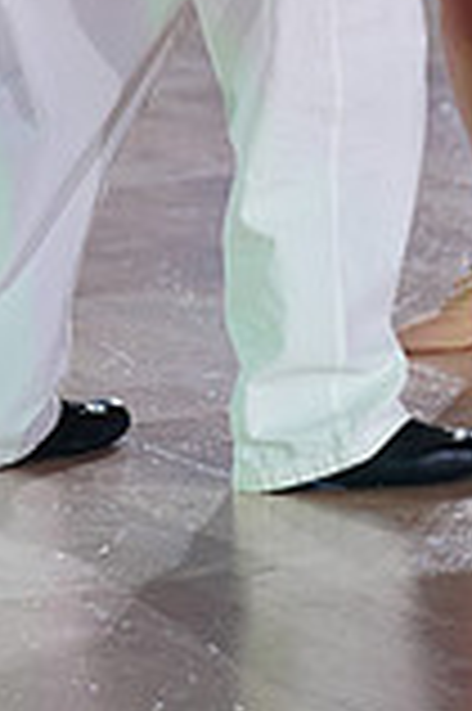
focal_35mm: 433
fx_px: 8534
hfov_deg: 3.2
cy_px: -567
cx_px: 497
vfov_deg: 4.7
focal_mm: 118
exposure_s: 1/250
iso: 500
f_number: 2.8
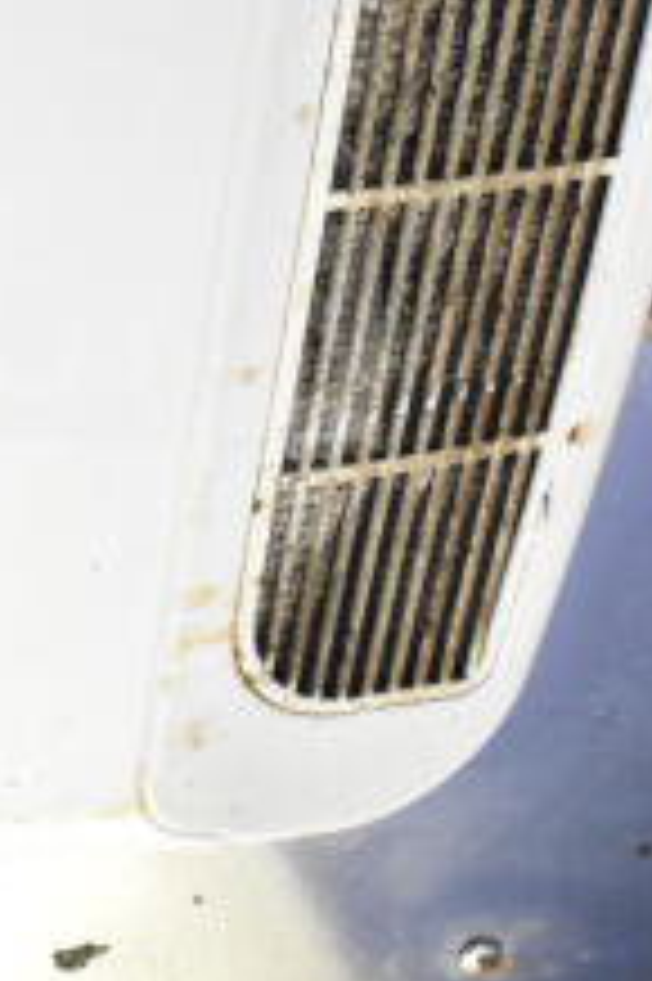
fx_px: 2285
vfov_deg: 23.5
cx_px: -126
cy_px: 83
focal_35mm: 84
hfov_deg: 15.6
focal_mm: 20
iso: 1600
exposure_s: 1/80
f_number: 4.5
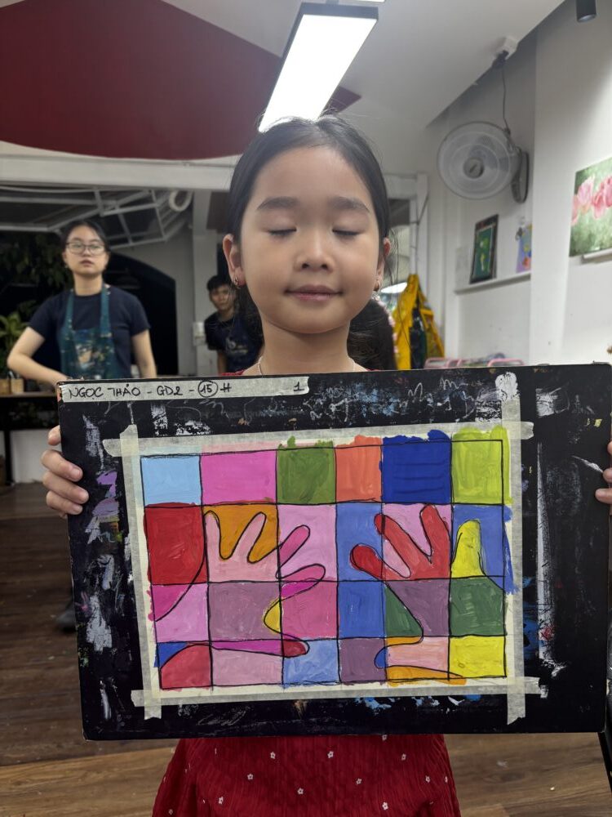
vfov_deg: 67.3
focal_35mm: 26
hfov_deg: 53.1
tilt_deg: -6.0
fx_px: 613
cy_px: 408
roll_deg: +0.8
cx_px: 306
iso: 64
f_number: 1.6
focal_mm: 5.96
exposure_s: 1/100
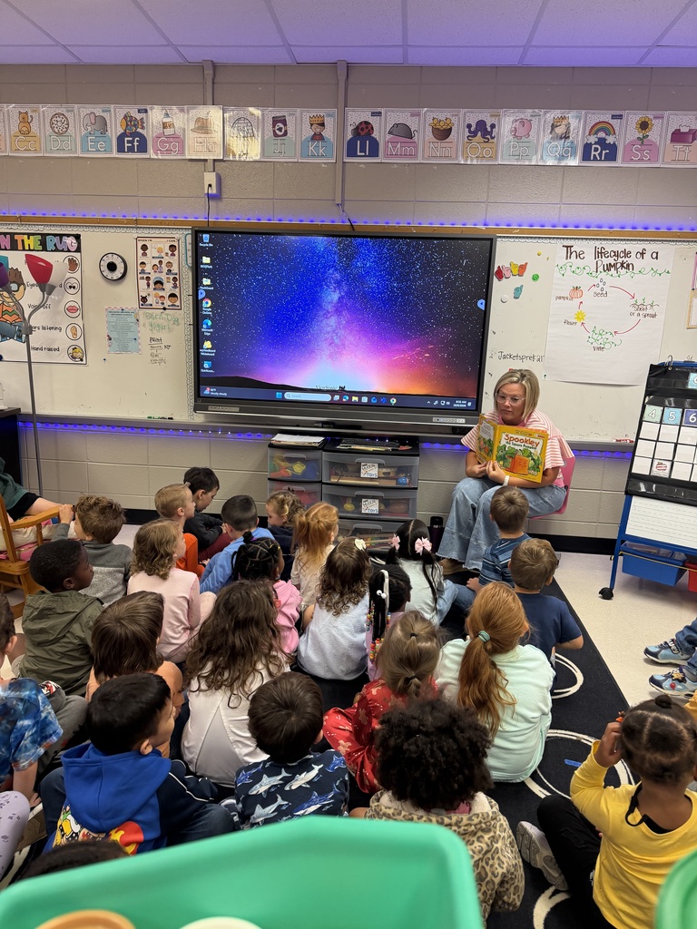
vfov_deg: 71.6
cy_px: 464
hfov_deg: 56.8
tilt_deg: -12.4
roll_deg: -2.1
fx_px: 644
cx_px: 348
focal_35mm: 24
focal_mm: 6.76
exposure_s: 1/60
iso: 250
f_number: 1.78
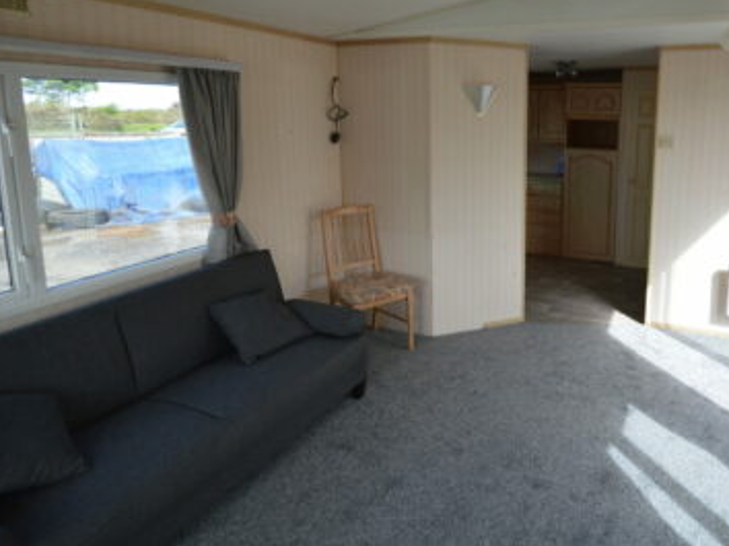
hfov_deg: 73.4
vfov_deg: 59.6
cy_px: 181
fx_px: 463
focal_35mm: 22
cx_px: 502
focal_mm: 10
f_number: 5.6
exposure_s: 1/125
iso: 160
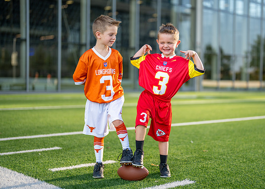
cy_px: 93
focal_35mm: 59
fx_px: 442
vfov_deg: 24.2
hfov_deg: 33.3
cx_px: 158
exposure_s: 1/2000
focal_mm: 50
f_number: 1.2
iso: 100
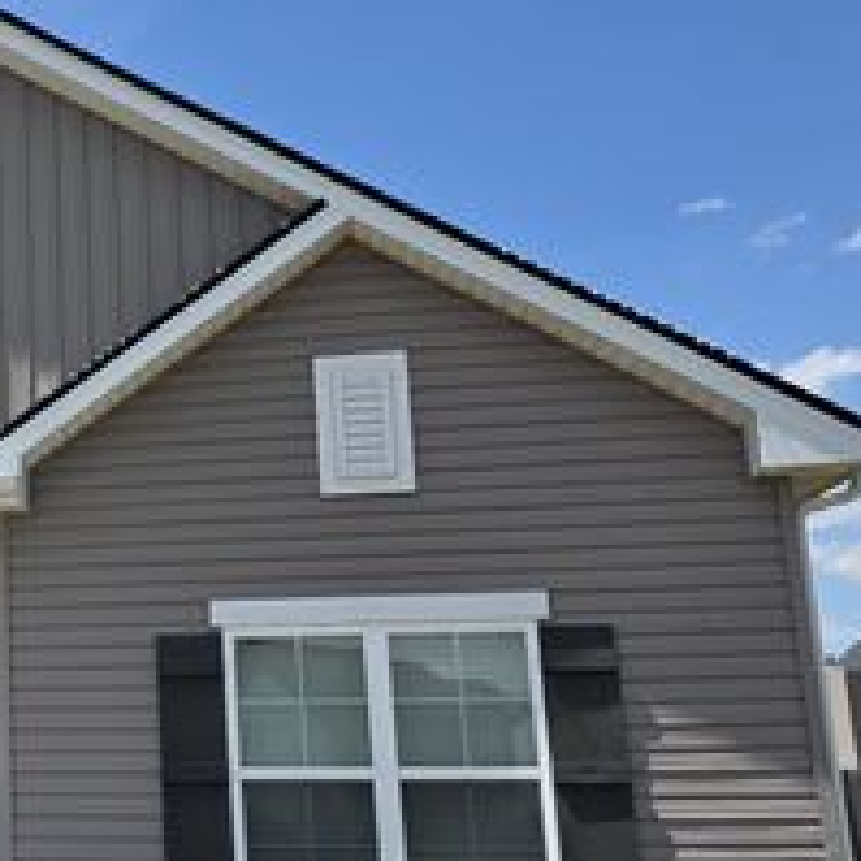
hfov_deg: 30.4
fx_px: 1435
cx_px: -52
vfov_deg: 33.4
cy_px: 456
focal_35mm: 51
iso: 80
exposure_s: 1/6809
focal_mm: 6.25
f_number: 1.7
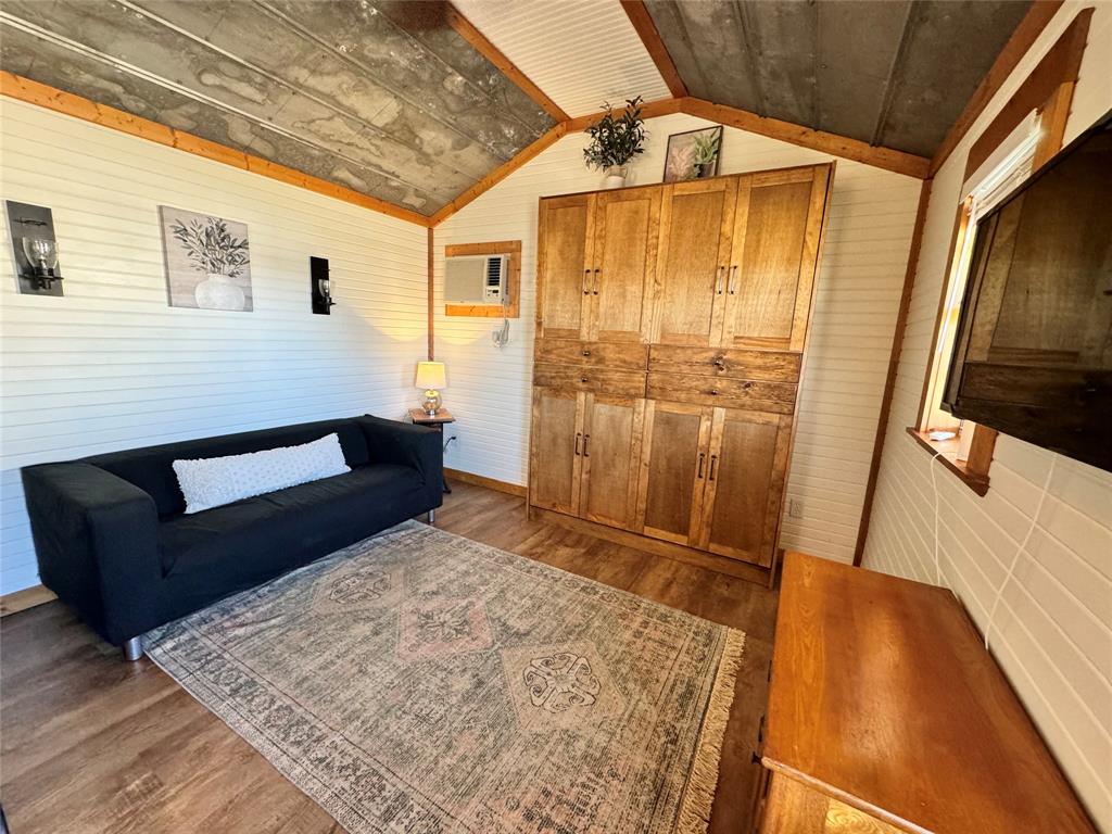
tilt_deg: -11.0
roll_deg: -2.8
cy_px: 417
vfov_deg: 85.7
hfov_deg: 102.1
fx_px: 450
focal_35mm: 14
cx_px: 556
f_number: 2.2
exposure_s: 1/60
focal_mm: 2.22
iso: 320
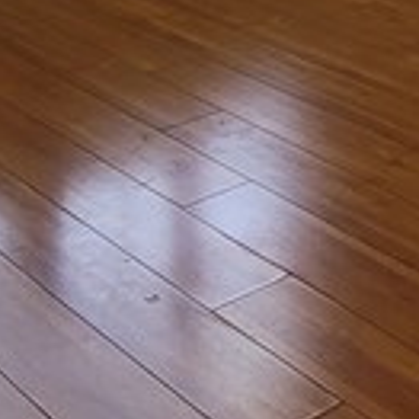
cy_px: -441
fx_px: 1232
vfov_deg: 15.2
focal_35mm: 90
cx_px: 633
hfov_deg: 17.3
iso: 100
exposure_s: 1/60
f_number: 2.2
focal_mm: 2.2
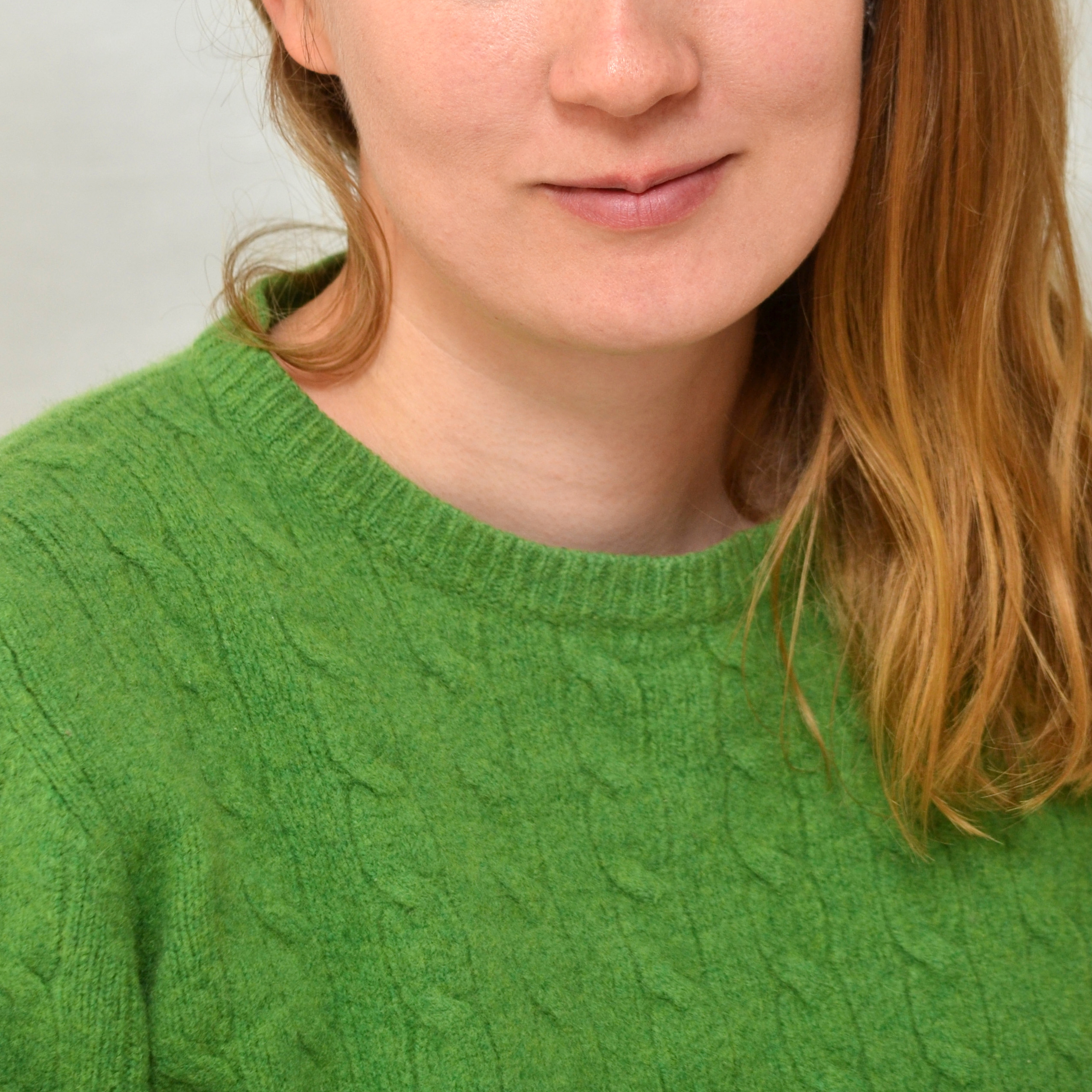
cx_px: 578
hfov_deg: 8.9
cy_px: 103
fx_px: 7023
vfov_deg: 8.9
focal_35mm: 197
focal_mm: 85
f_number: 5.6
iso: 200
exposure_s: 1/60
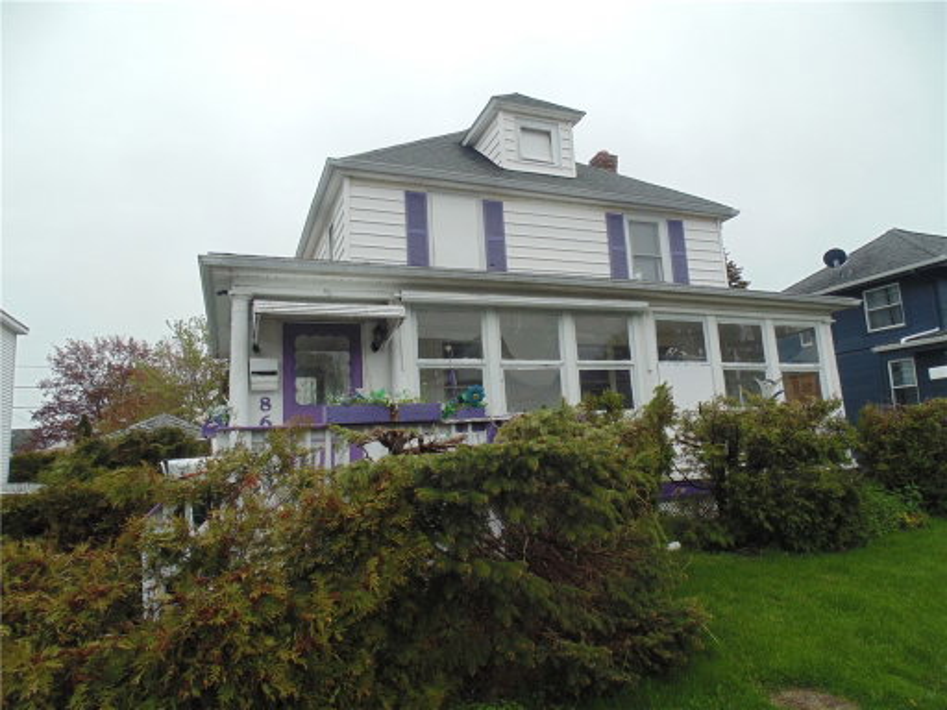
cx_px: 474
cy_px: 355
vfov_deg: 61.1
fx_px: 602
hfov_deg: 76.4
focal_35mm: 22
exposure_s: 1/800
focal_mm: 4
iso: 80
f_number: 3.1
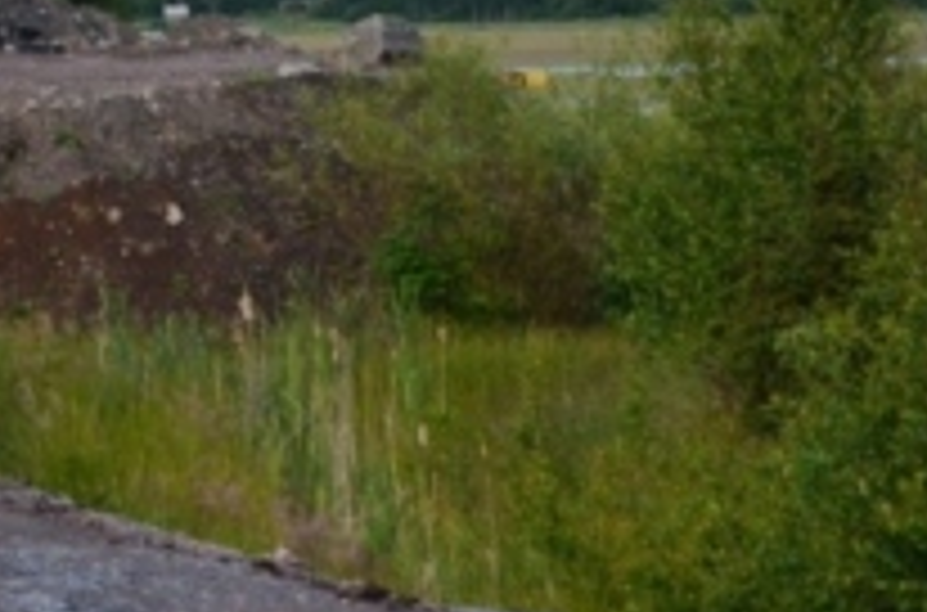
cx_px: 313
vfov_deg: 6.3
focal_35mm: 217
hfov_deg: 9.5
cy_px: 187
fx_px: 5571
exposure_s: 1/200
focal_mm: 52
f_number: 5.6
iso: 100
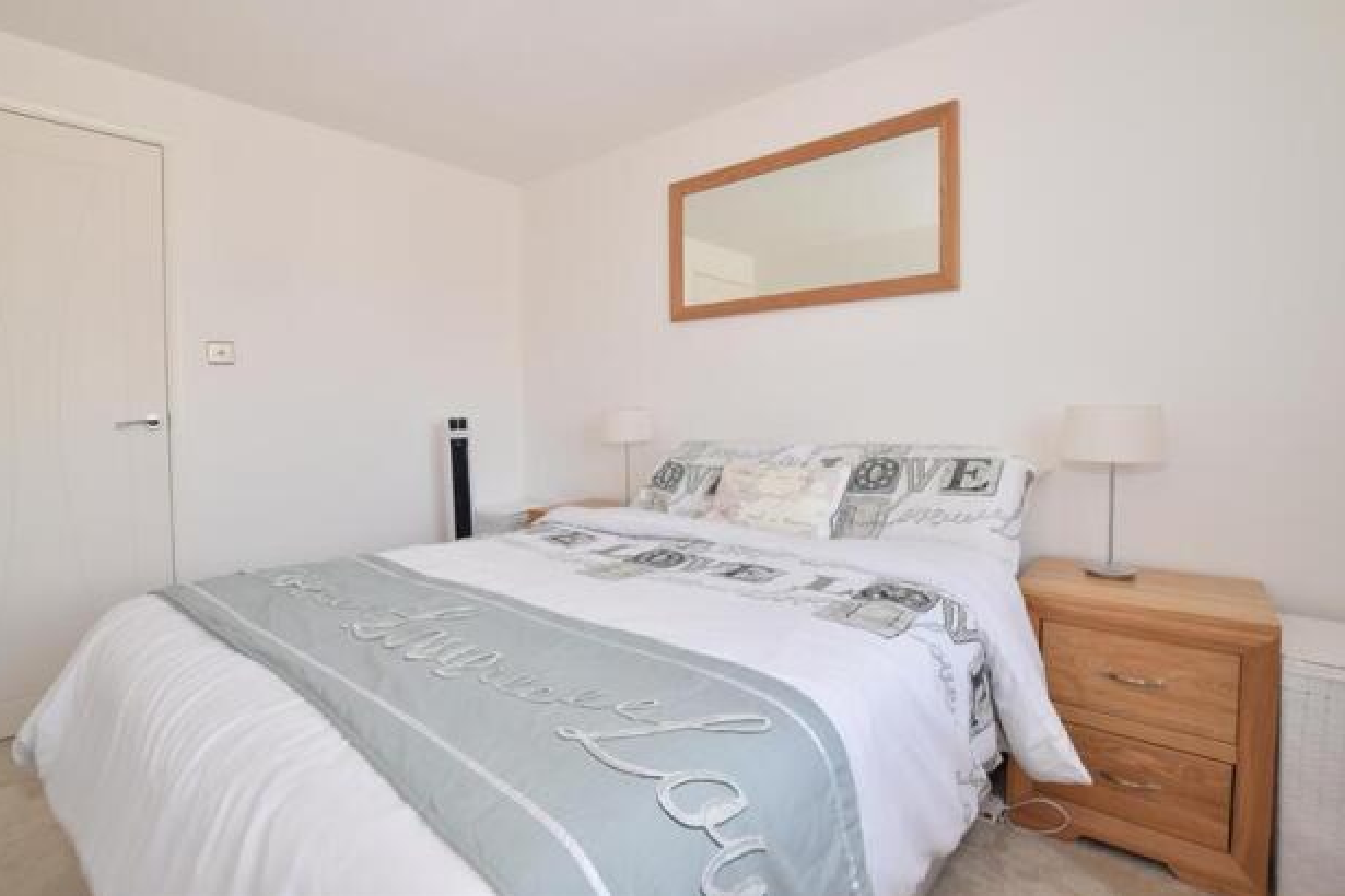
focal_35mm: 16
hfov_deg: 96.7
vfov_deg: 73.7
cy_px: 425
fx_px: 598
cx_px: 671
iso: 200
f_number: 7.1
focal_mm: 10
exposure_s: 1/15
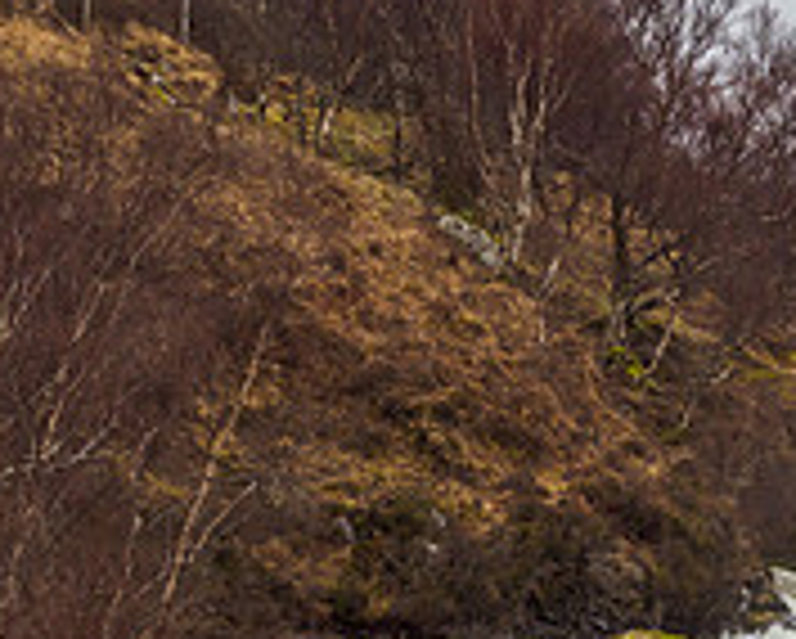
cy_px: 668
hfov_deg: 5.8
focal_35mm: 332
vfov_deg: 4.7
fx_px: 7830
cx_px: 1030
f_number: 11
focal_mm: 52
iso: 200
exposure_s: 1/40
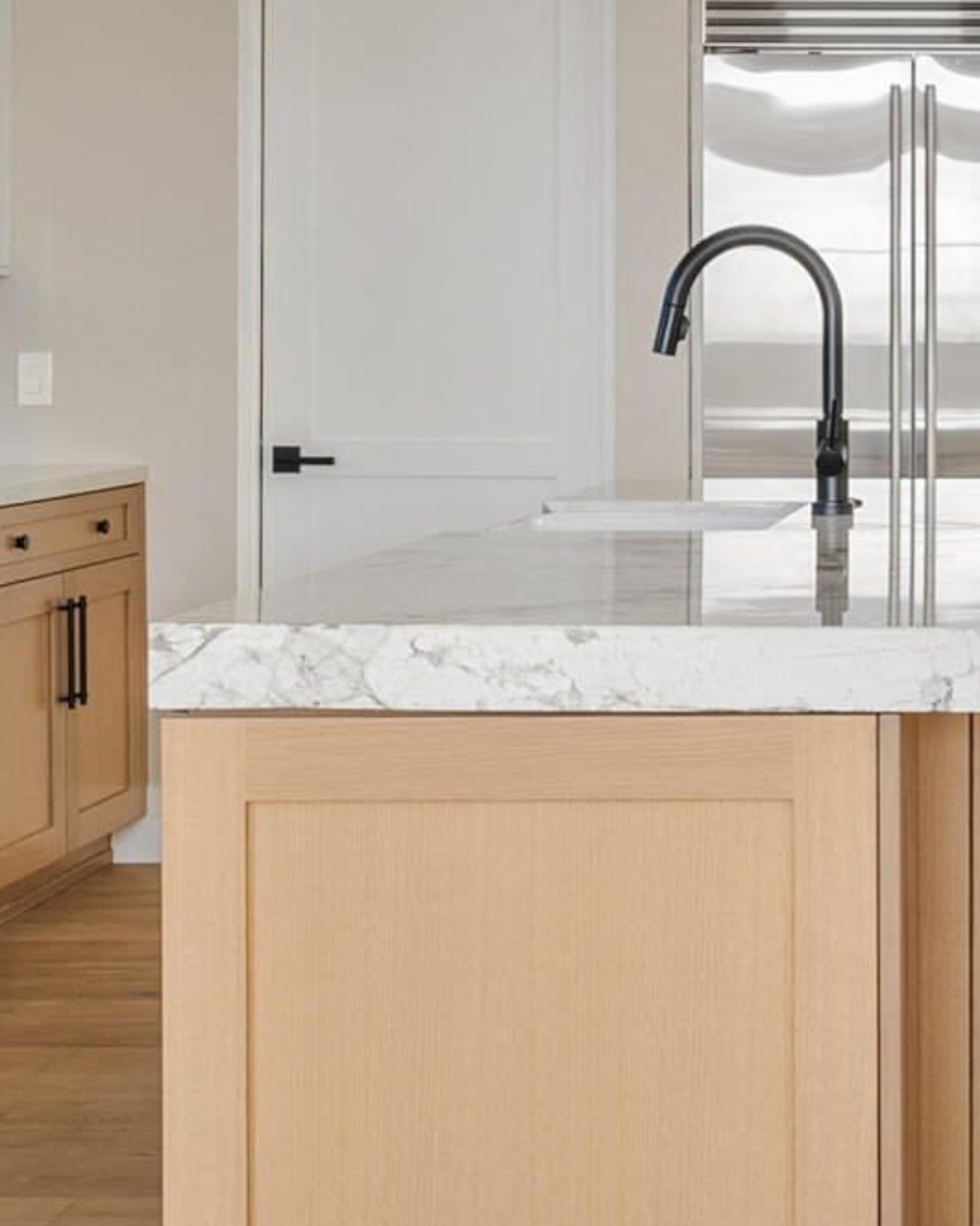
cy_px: 336
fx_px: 3083
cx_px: 1111
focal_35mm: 85
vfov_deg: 22.3
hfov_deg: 17.4
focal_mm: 20
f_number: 8
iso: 100
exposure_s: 1/10
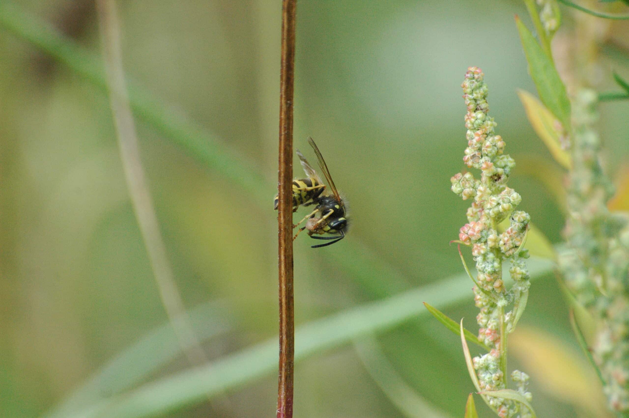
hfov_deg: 4.6
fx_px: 7855
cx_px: 314
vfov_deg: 3.0
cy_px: 209
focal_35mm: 450
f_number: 8
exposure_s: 1/800
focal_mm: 300
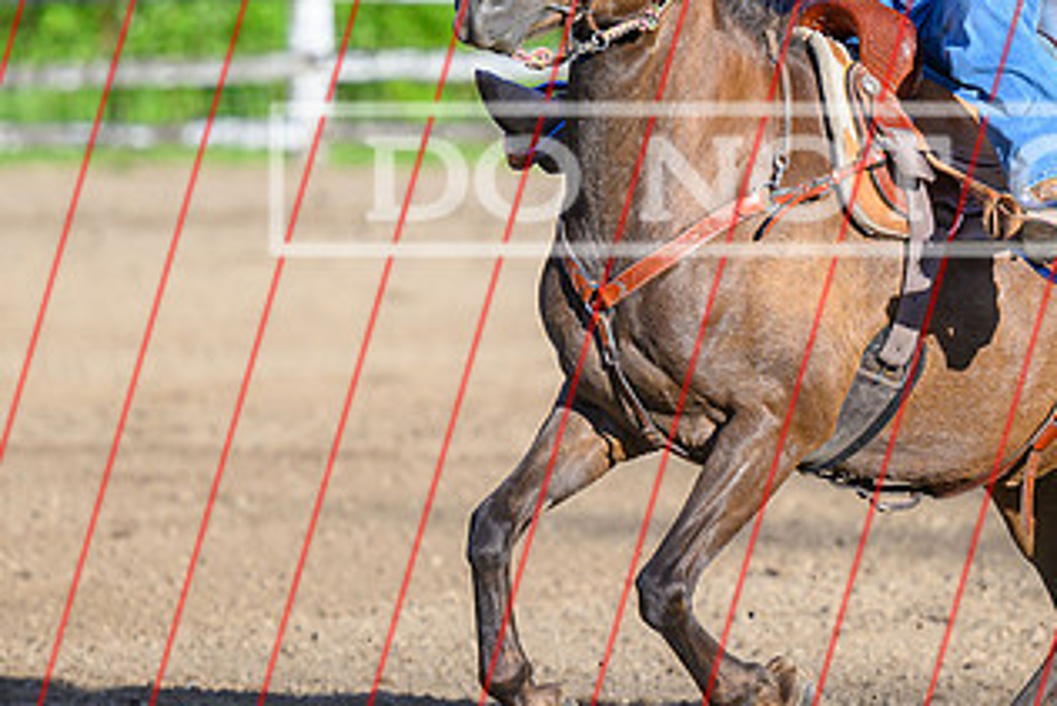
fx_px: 10751
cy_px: 281
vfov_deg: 3.8
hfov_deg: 5.6
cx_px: 807
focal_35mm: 366
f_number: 2.8
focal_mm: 140
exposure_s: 1/2500
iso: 220
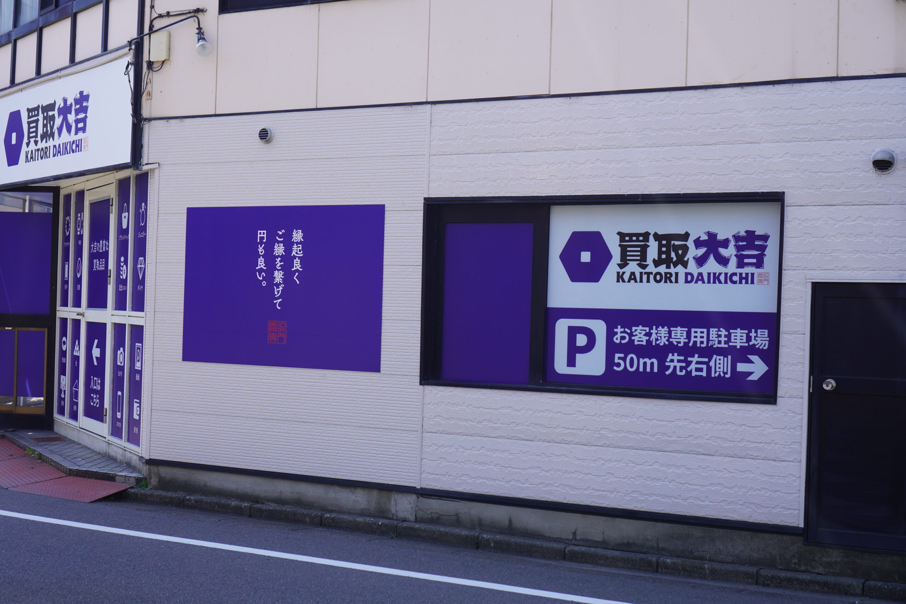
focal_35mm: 52
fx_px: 1321
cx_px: 453
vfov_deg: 25.8
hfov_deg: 37.8
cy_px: 302
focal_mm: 35
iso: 100
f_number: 9
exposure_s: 1/125
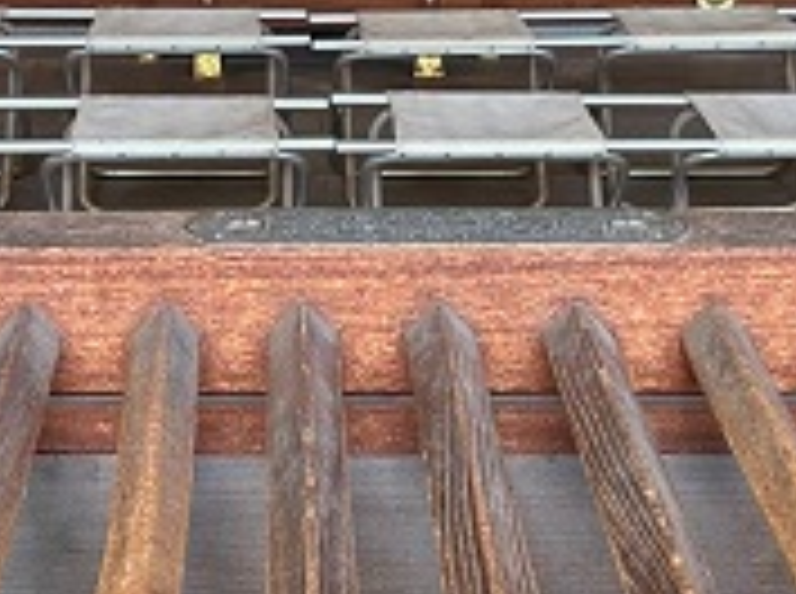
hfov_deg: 16.4
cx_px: 331
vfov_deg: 12.3
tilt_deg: -13.1
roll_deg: -0.4
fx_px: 2754
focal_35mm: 120
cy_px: 205
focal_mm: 5.7
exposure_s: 1/121
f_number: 1.5
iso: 100
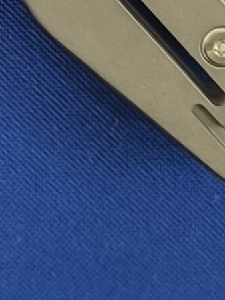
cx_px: -265
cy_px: -378
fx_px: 2270
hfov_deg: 5.5
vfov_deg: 7.2
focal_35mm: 262
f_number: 1.65
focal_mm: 6.14
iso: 640
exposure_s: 1/100
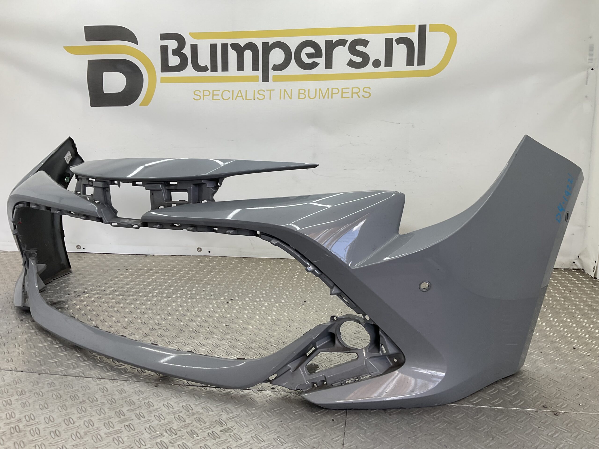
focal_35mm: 29
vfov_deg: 48.2
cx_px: 300
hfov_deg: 61.7
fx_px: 502
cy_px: 224
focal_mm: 3
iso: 16
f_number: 1.8
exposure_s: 1/115
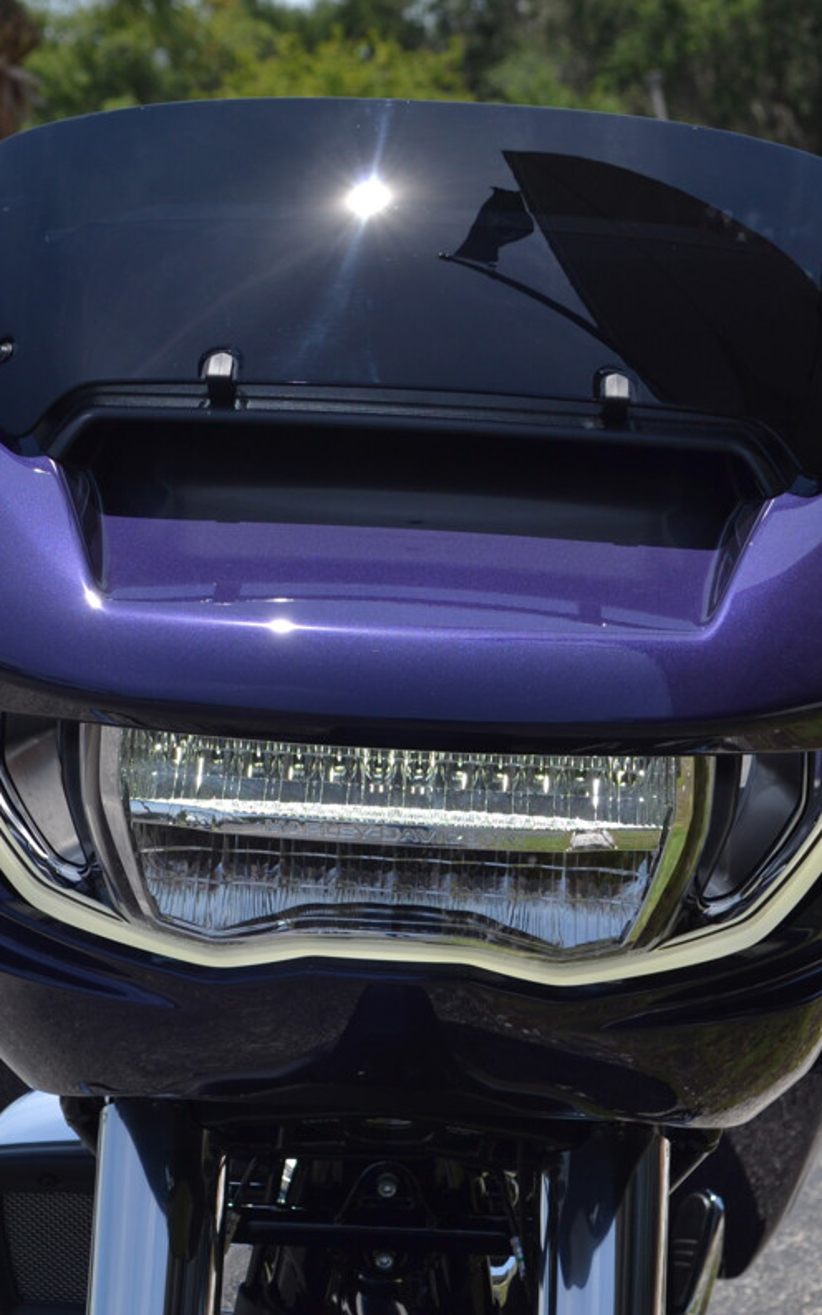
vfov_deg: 18.8
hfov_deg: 11.8
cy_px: 655
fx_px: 3976
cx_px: 413
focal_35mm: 111
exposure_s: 1/320
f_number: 9
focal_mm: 48
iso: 100
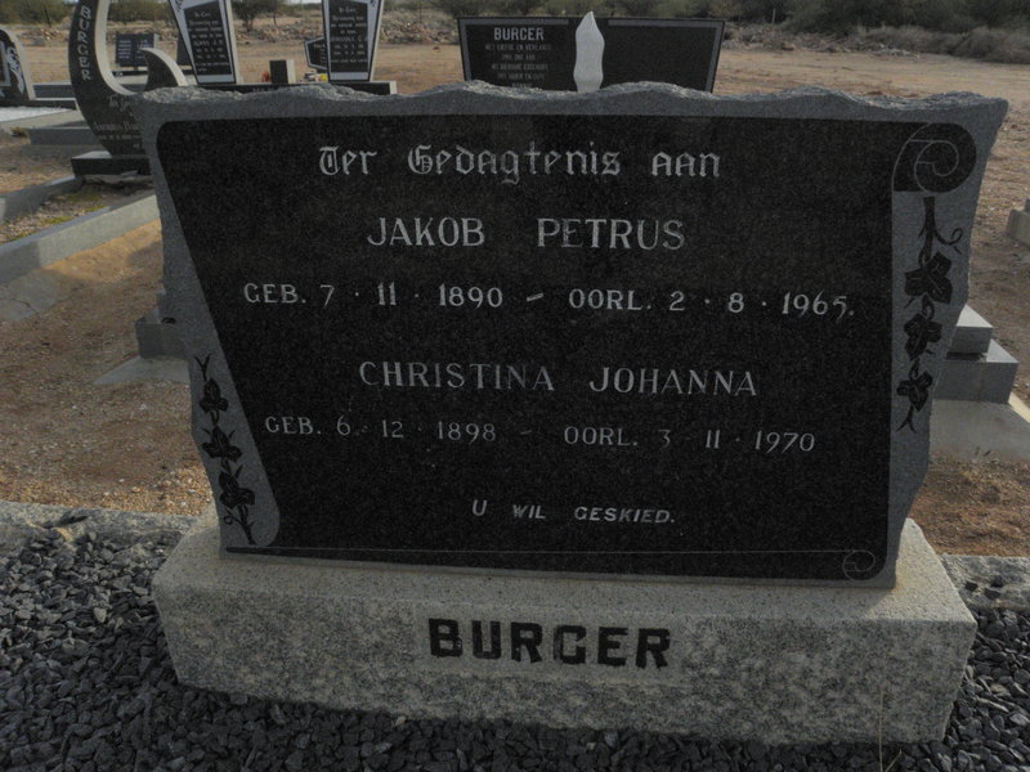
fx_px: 774
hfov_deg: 67.3
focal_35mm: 26
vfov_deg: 53.1
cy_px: 386
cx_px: 515
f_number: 6.3
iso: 200
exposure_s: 1/1000
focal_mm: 4.6
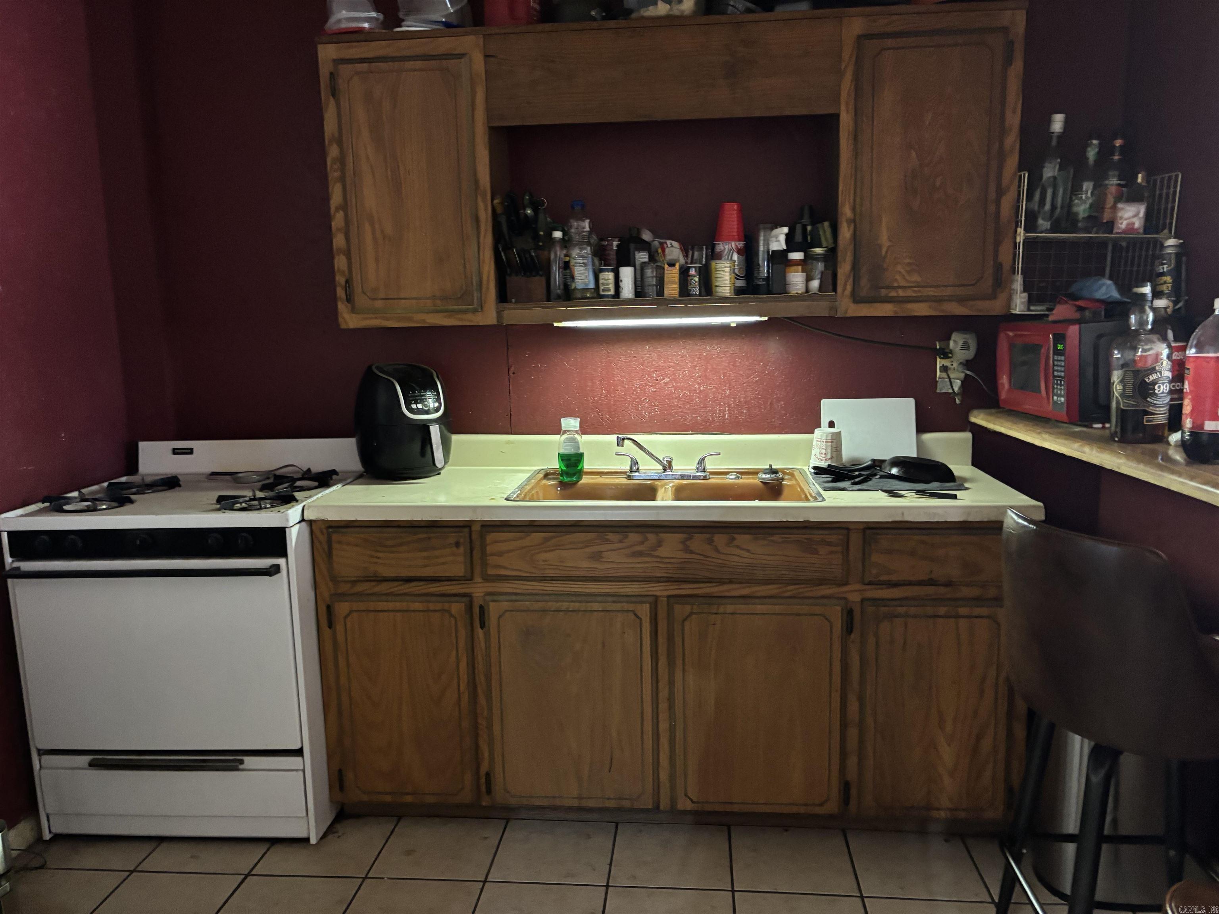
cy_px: 457
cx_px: 610
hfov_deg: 67.3
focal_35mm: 26
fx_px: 916
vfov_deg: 53.1
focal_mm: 5.96
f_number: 1.6
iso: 500
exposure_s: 1/30
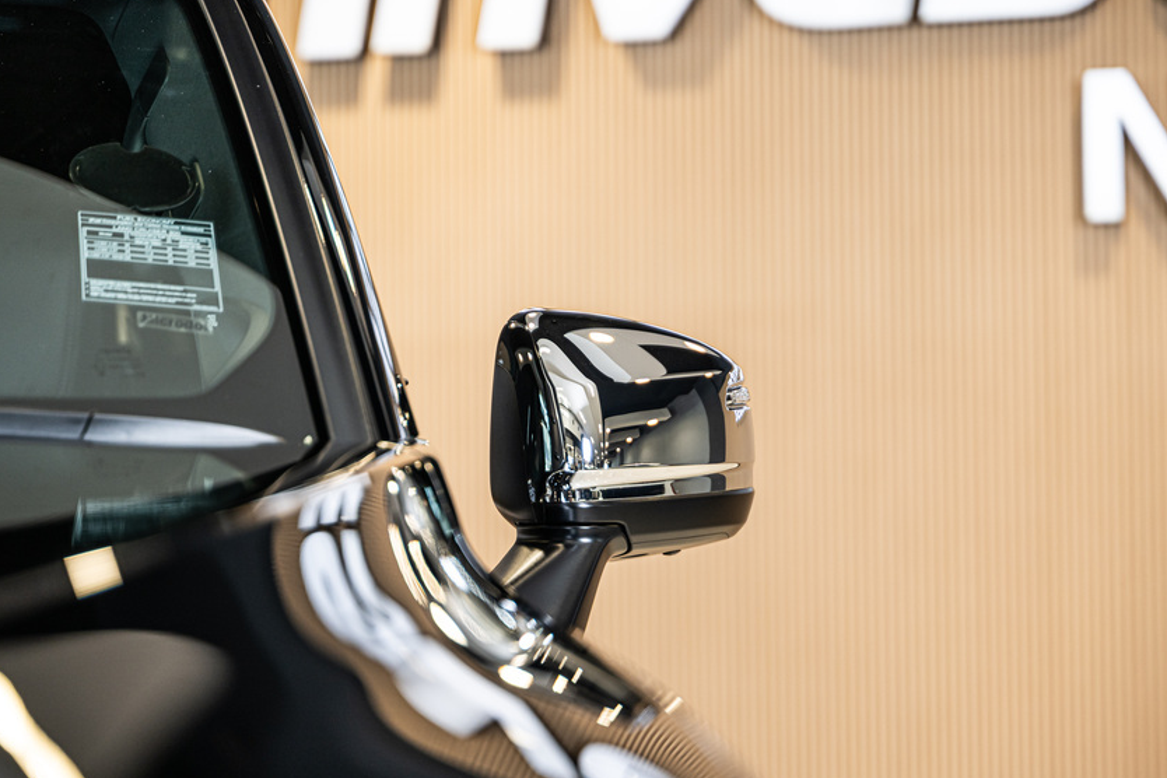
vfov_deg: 14.9
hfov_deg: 22.1
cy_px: 435
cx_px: 608
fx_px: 2982
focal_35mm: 92
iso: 320
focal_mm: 75
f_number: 2.8
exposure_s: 1/125
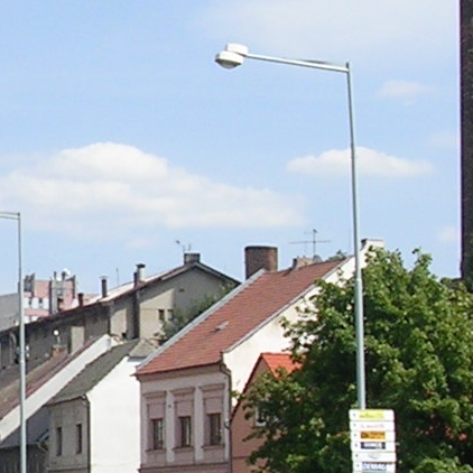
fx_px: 2520
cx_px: -87
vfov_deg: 10.7
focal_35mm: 163
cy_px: 327
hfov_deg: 10.6
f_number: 5.6
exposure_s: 1/315
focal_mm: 5.8
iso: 50
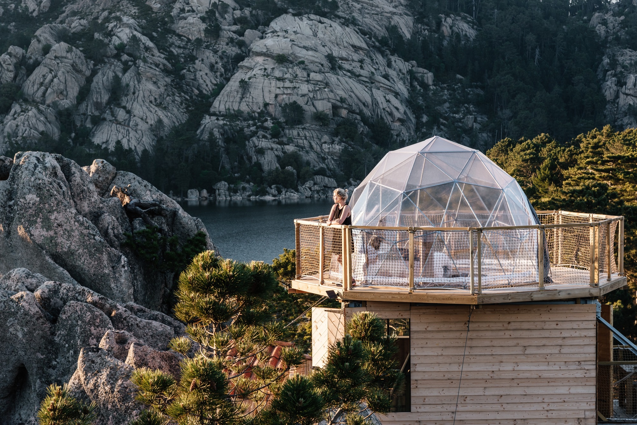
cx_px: 318
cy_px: 212
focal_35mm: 85
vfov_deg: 16.1
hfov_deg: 23.9
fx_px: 1504
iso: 360
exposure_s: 1/160
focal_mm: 85
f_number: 8
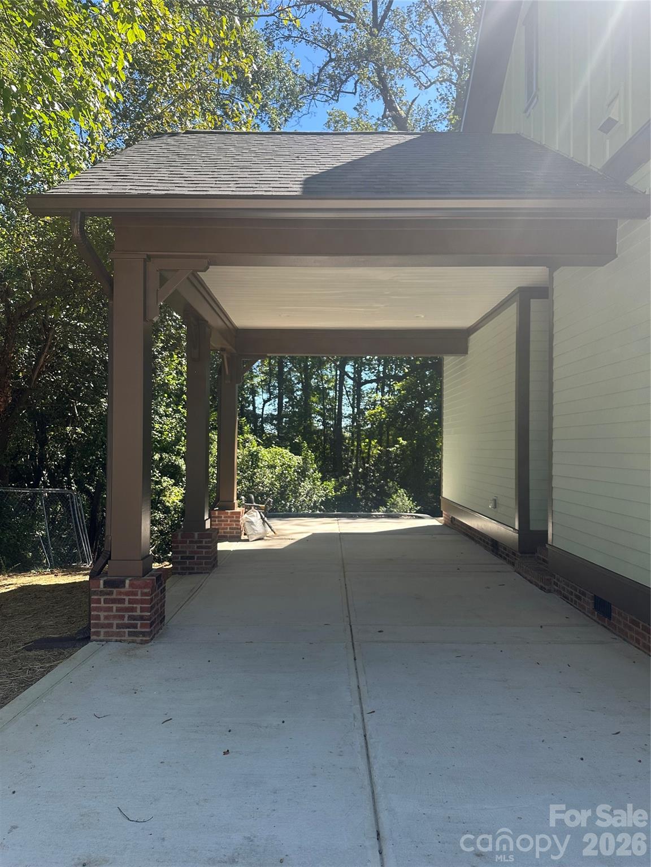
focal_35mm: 24
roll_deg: -2.0
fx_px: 602
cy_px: 434
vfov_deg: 71.6
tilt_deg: +1.9
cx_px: 326
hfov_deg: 56.8
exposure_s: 1/1009
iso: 80
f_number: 1.78
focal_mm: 6.86
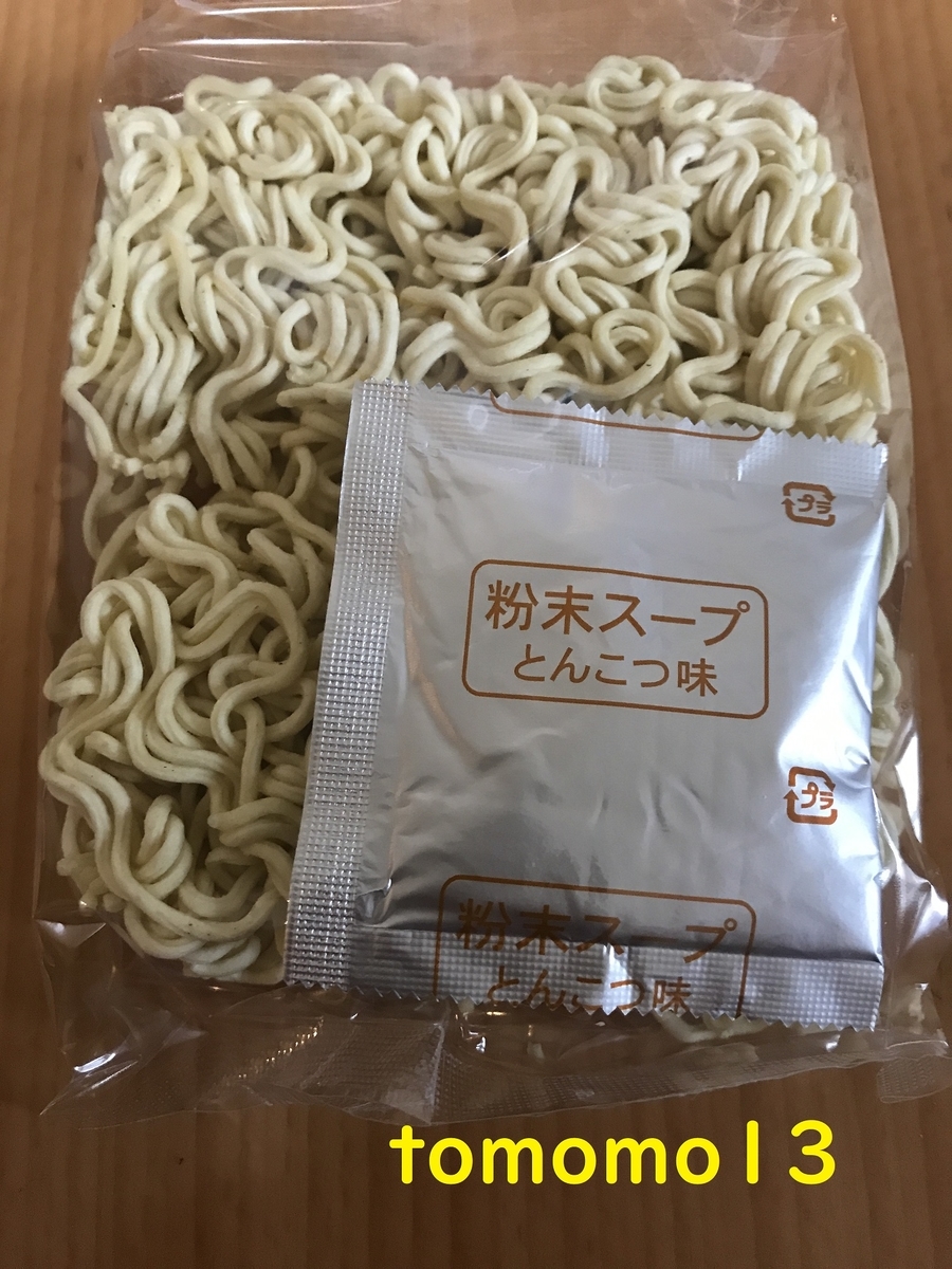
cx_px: 476
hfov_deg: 49.7
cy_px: 634
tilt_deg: -74.9
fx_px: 1027
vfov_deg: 63.4
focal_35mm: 28
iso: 80
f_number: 1.8
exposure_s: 1/17
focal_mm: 3.99
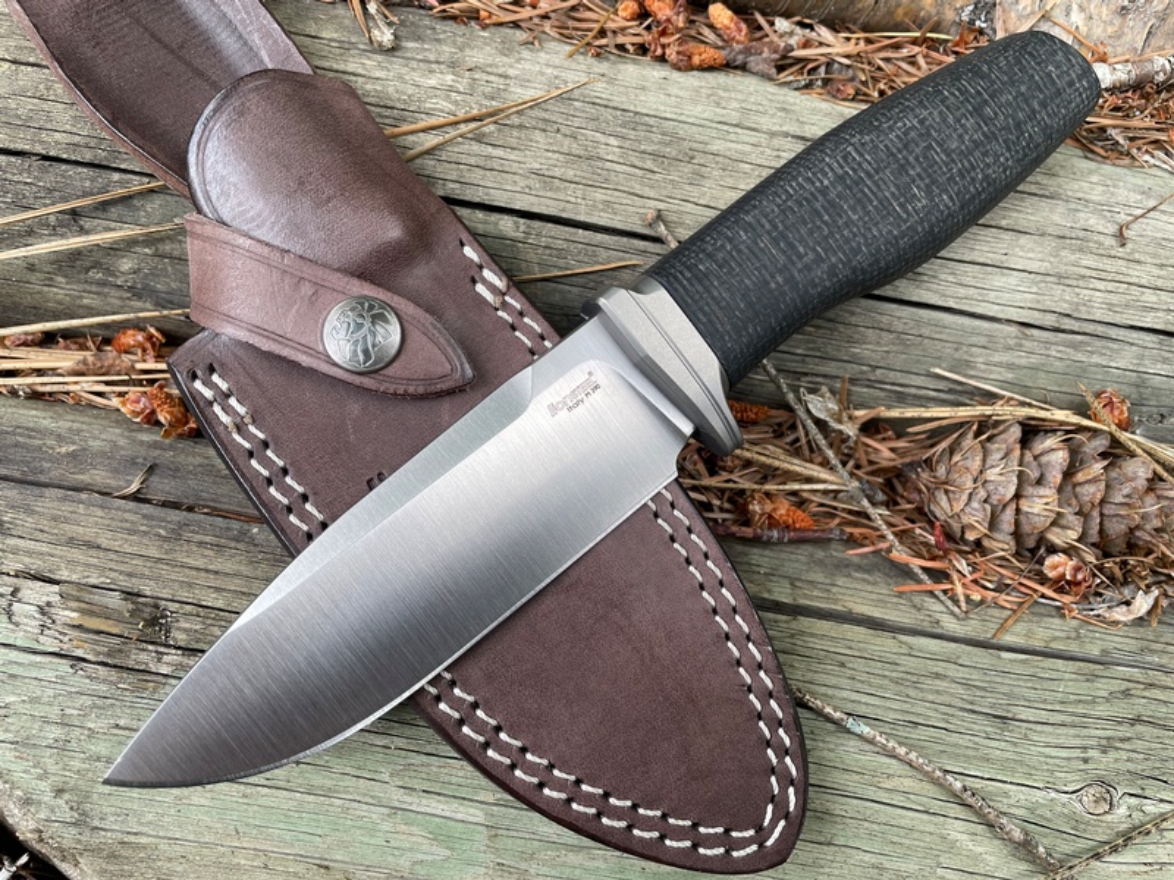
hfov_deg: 67.3
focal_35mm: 26
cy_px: 440
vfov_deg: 53.1
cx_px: 587
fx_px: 882
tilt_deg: -66.2
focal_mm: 4.2
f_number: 1.6
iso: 32
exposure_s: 1/259
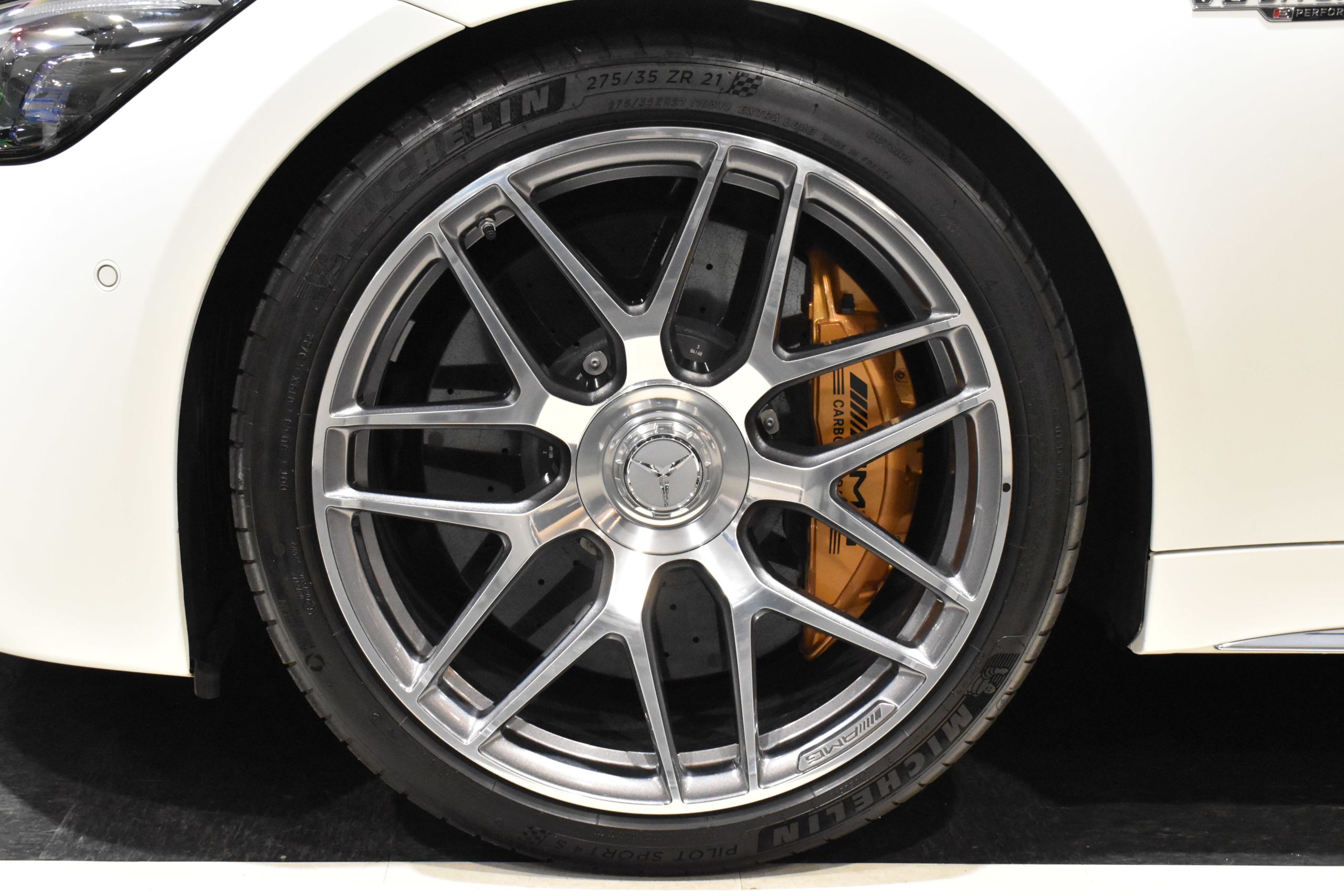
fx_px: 1960
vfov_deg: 25.8
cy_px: 448
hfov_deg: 37.8
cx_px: 672
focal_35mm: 52
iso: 5600
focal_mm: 35
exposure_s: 1/60
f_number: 8
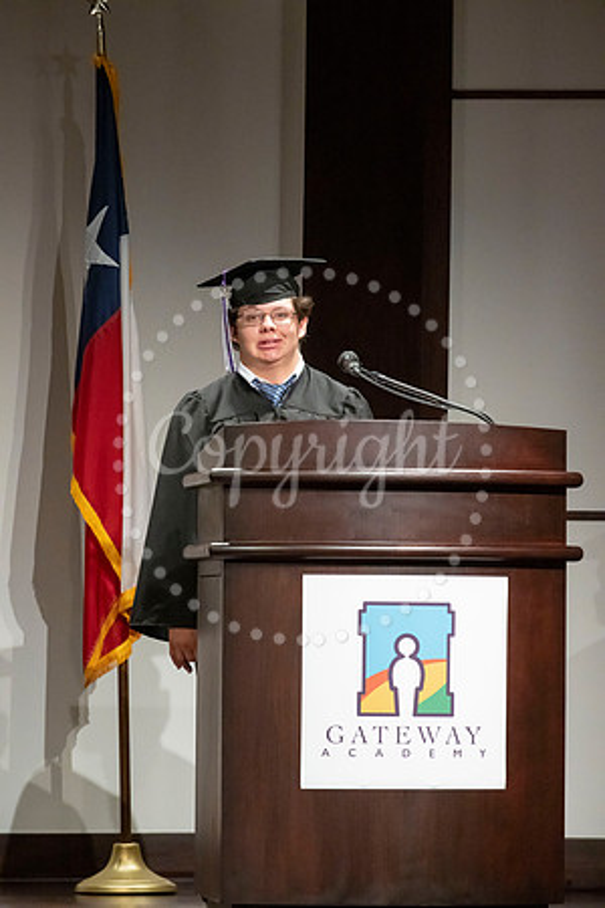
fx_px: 5041
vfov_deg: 10.3
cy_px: 454
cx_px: 302
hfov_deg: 6.9
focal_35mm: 200
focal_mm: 200
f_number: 8
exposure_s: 1/200
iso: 6400
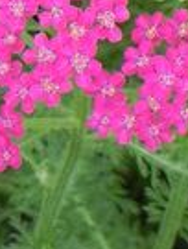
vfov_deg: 3.2
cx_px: -48
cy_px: 349
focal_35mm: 620
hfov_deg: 2.4
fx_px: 4469
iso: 160
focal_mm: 18.8
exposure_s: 1/320
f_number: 4.5
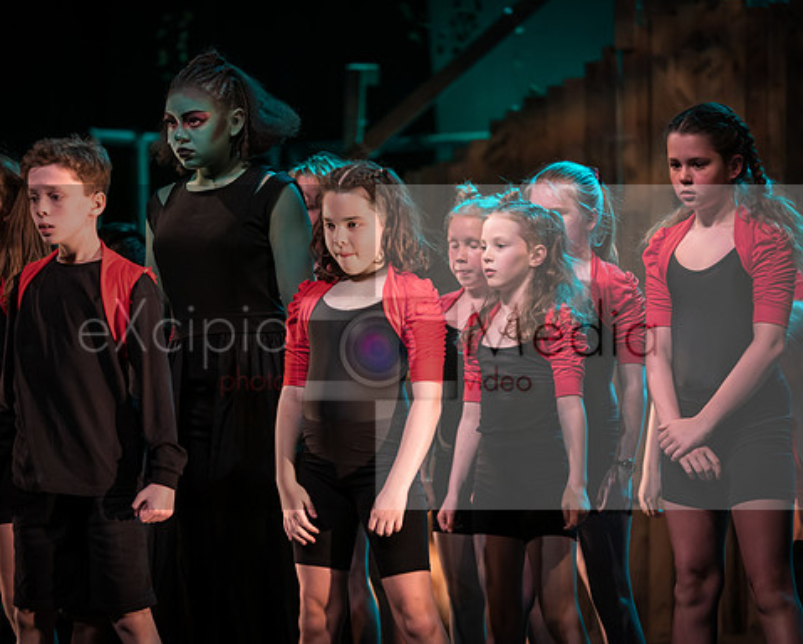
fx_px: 4234
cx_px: 351
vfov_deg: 8.7
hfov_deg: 10.8
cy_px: 339
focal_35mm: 178
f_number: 2.8
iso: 2000
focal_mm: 146
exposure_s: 1/80
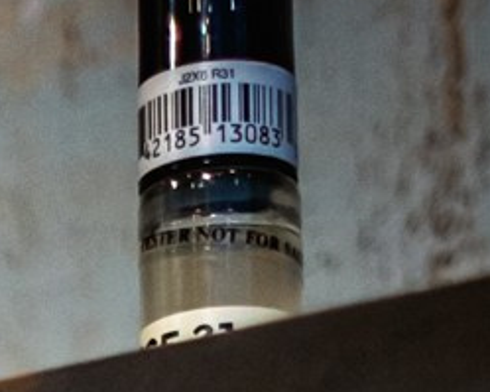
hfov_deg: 5.5
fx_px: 4900
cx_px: -656
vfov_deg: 4.0
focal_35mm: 338
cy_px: 2033
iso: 400
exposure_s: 1/125
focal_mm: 23
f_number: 1.4
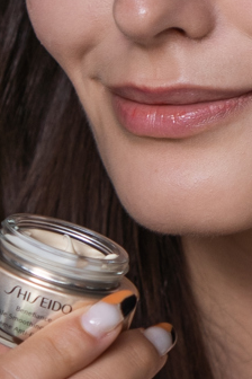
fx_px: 1680
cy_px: 73
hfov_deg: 8.5
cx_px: 309
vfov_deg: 12.8
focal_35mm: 160
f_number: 3.5
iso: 200
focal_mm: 35
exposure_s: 1/160
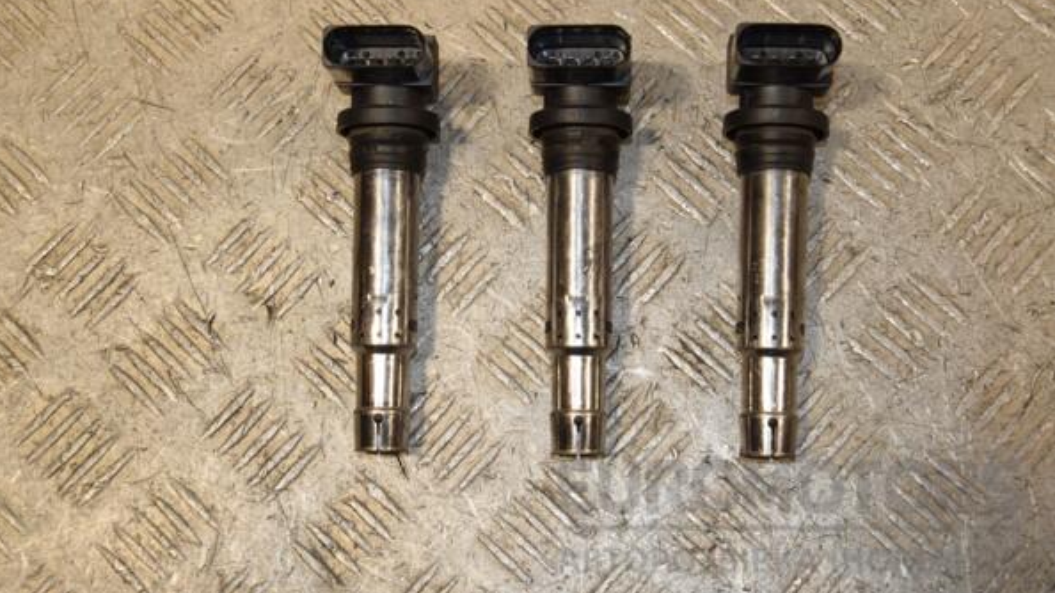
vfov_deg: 22.2
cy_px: 250
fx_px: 1510
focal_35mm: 54
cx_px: 524
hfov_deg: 38.5
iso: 800
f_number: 9
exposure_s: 1/200
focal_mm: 34
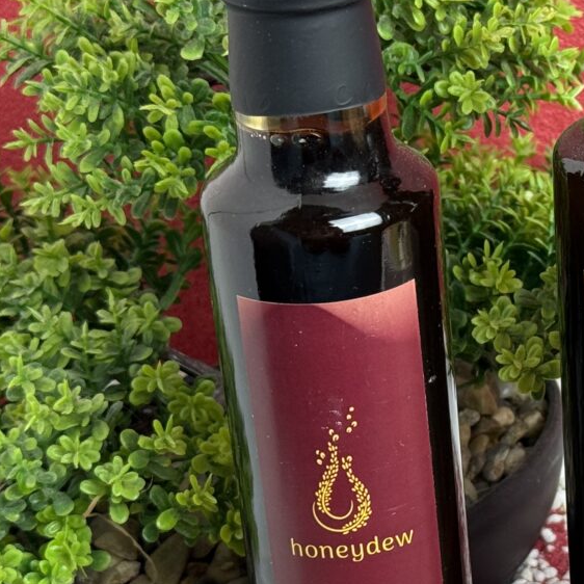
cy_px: 354
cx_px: 612
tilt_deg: -27.4
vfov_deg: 15.0
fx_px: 2214
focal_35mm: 116
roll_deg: +2.6
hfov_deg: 14.7
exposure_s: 1/50
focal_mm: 6.76
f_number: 1.78
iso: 100
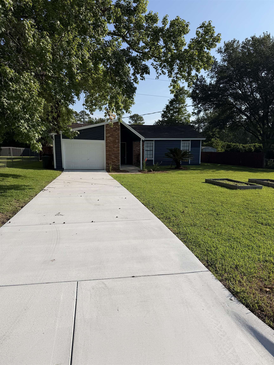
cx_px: 137
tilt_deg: -8.3
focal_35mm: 24
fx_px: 253
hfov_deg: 56.8
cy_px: 182
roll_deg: -0.1
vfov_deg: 71.6
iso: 80
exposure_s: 1/6173
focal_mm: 6.76
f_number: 1.78
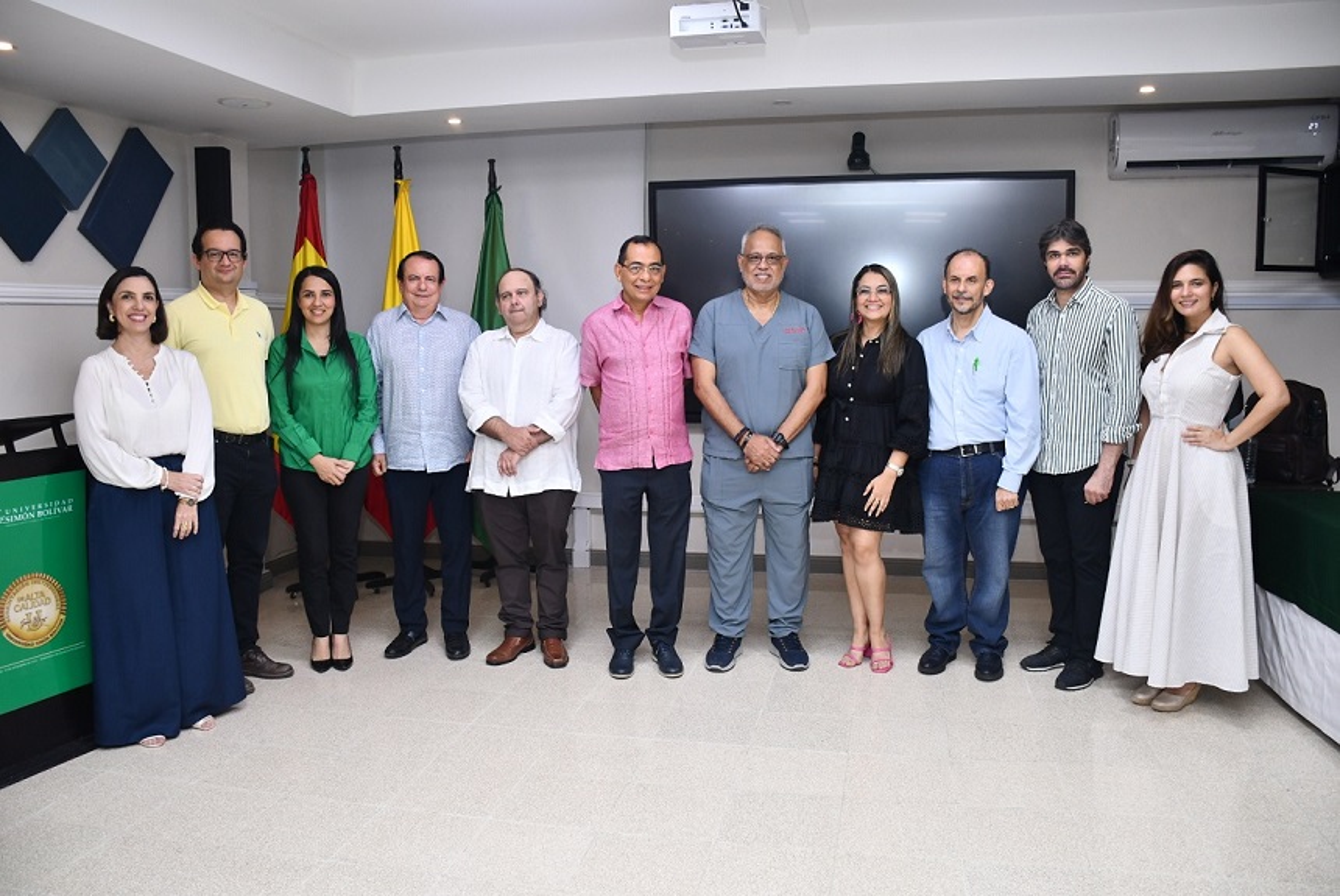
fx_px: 1006
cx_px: 670
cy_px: 448
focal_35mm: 27
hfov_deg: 67.3
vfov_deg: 48.0
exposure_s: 1/80
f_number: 4.5
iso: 640
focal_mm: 18
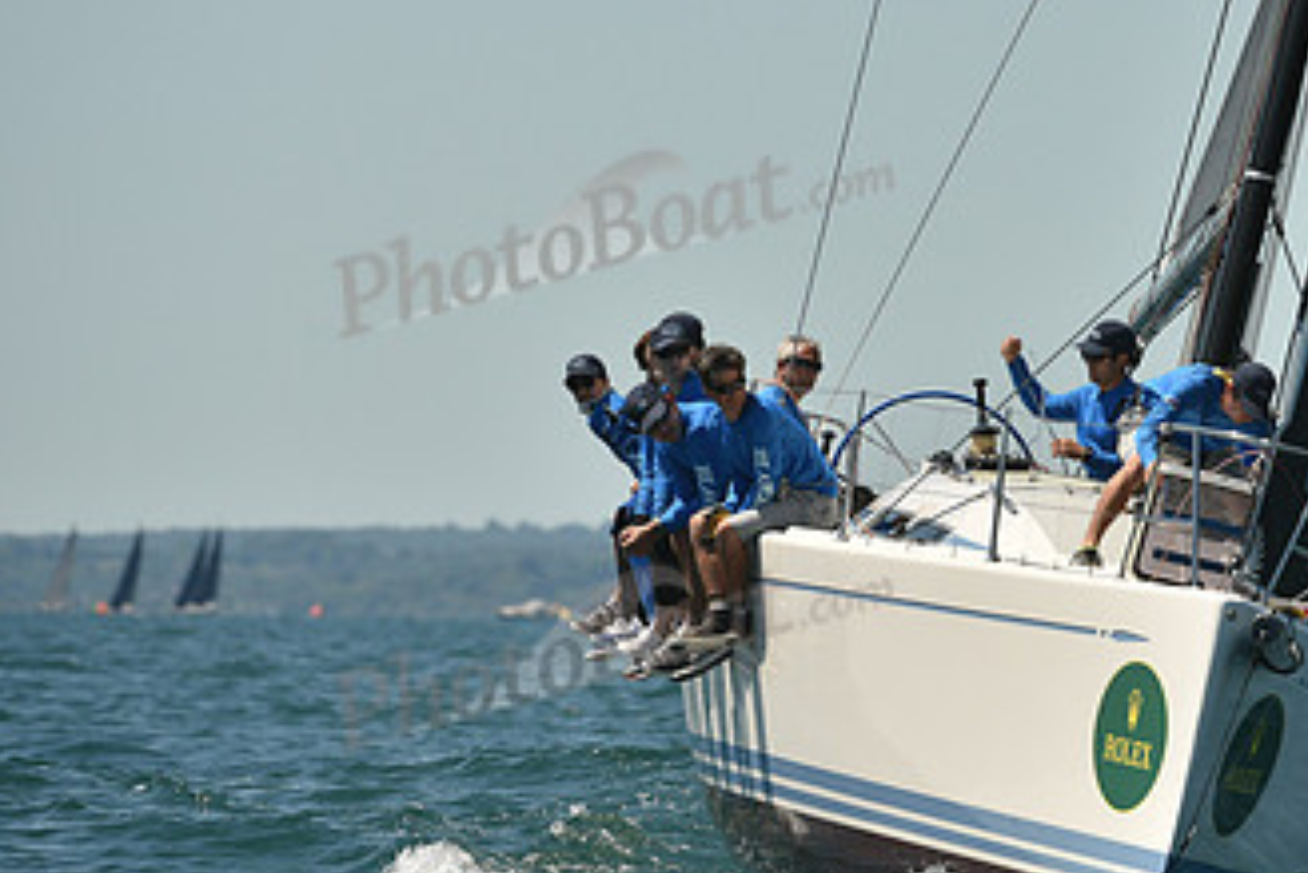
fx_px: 23117
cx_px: 1105
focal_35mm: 636
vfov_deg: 2.2
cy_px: 385
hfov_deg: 3.2
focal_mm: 360
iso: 250
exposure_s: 1/1250
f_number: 7.1
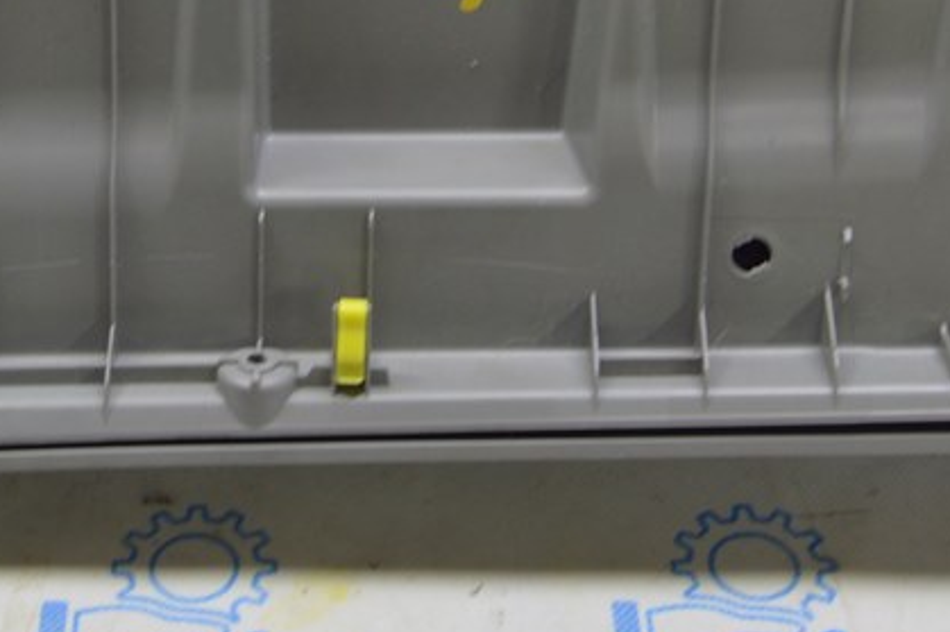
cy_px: -12
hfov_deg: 24.0
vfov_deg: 15.9
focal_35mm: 84
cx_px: 311
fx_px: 2221
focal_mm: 23
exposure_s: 1/20
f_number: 5.6
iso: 400
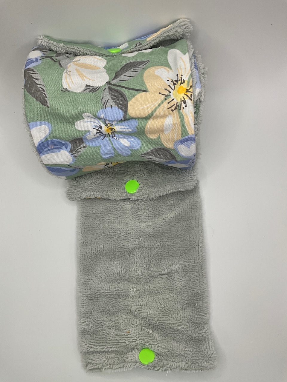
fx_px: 321
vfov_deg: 61.7
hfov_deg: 48.2
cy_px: 191
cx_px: 144
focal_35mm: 29
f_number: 1.8
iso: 25
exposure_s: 1/329
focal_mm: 3
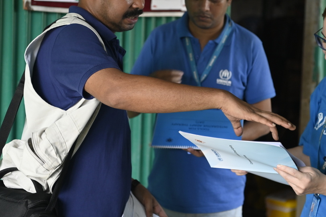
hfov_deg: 22.1
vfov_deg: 14.8
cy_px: 82
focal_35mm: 92
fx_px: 833
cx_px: 211
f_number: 2.8
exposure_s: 1/125
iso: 800
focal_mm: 50
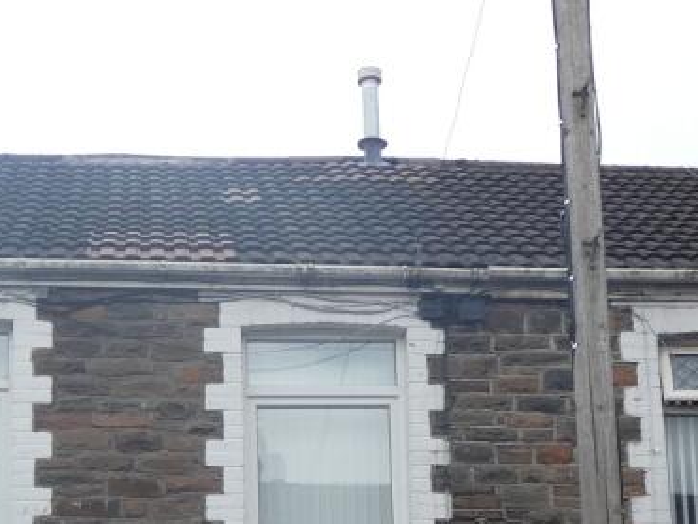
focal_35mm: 83
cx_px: 258
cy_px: 599
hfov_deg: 23.5
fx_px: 1675
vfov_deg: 17.1
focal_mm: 5.3
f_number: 3.3
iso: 80
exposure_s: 1/200
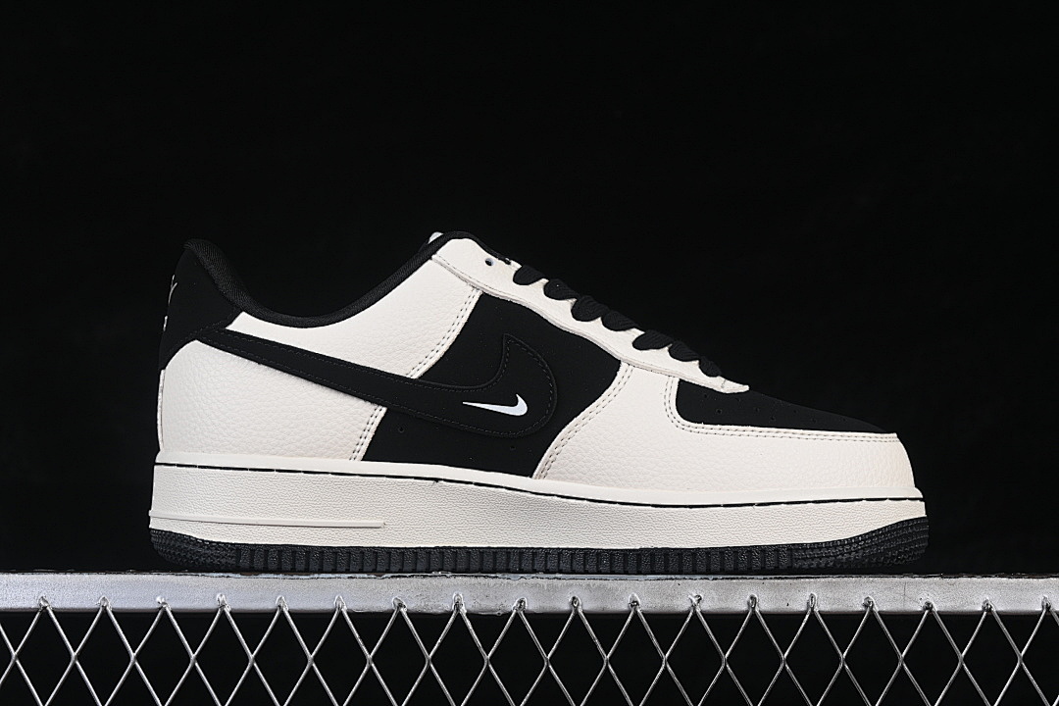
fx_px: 2206
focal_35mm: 75
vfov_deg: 18.2
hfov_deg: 27.0
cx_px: 530
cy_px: 353
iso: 160
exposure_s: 1/80
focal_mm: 50
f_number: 8
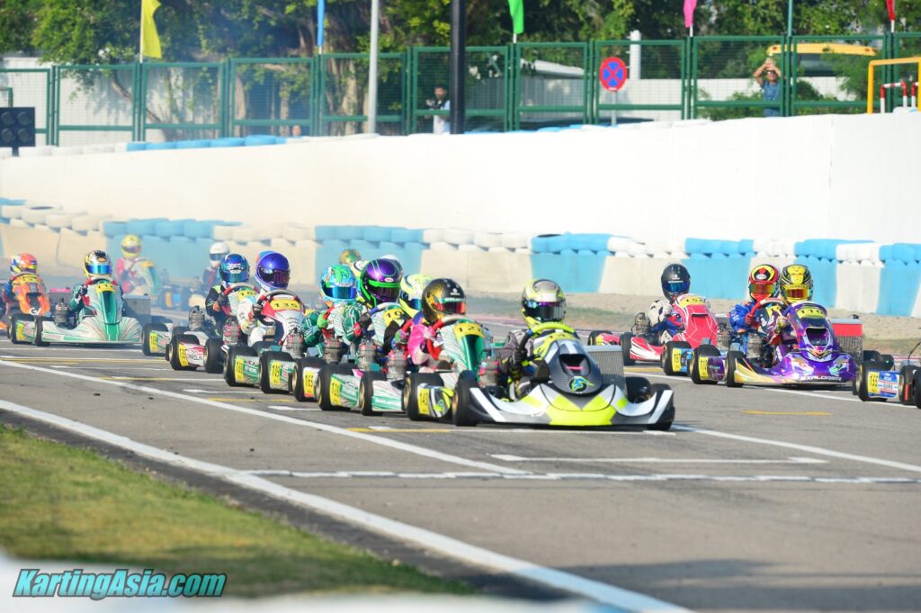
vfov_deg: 4.6
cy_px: 306
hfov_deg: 6.9
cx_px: 460
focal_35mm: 300
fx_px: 7669
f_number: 8
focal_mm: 300
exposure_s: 1/400
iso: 200
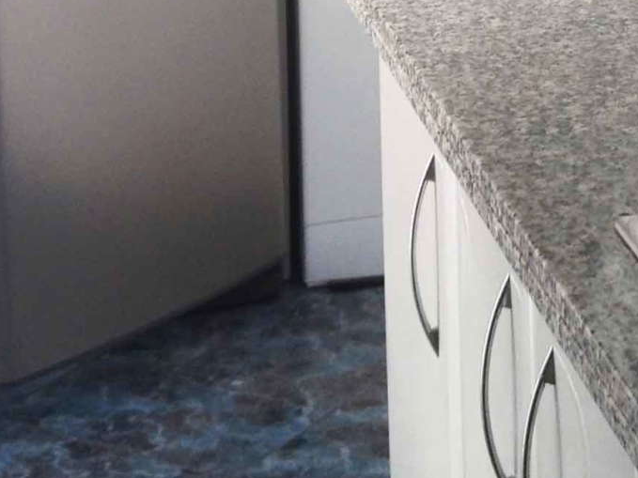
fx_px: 2432
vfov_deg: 10.5
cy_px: -388
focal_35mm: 132
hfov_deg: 14.7
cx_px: 628
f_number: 2.4
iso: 50
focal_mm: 4.28
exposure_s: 1/289
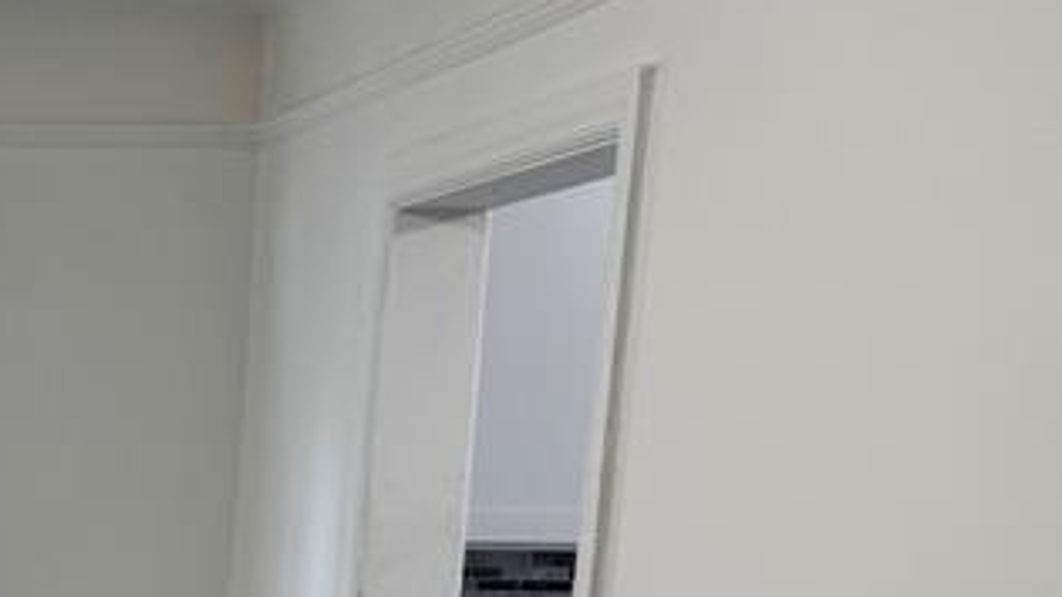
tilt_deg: -9.5
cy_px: 877
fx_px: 2393
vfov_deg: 13.4
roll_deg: -1.3
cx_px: -641
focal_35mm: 85
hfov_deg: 20.4
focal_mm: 6.76
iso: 100
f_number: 1.78
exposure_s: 1/120
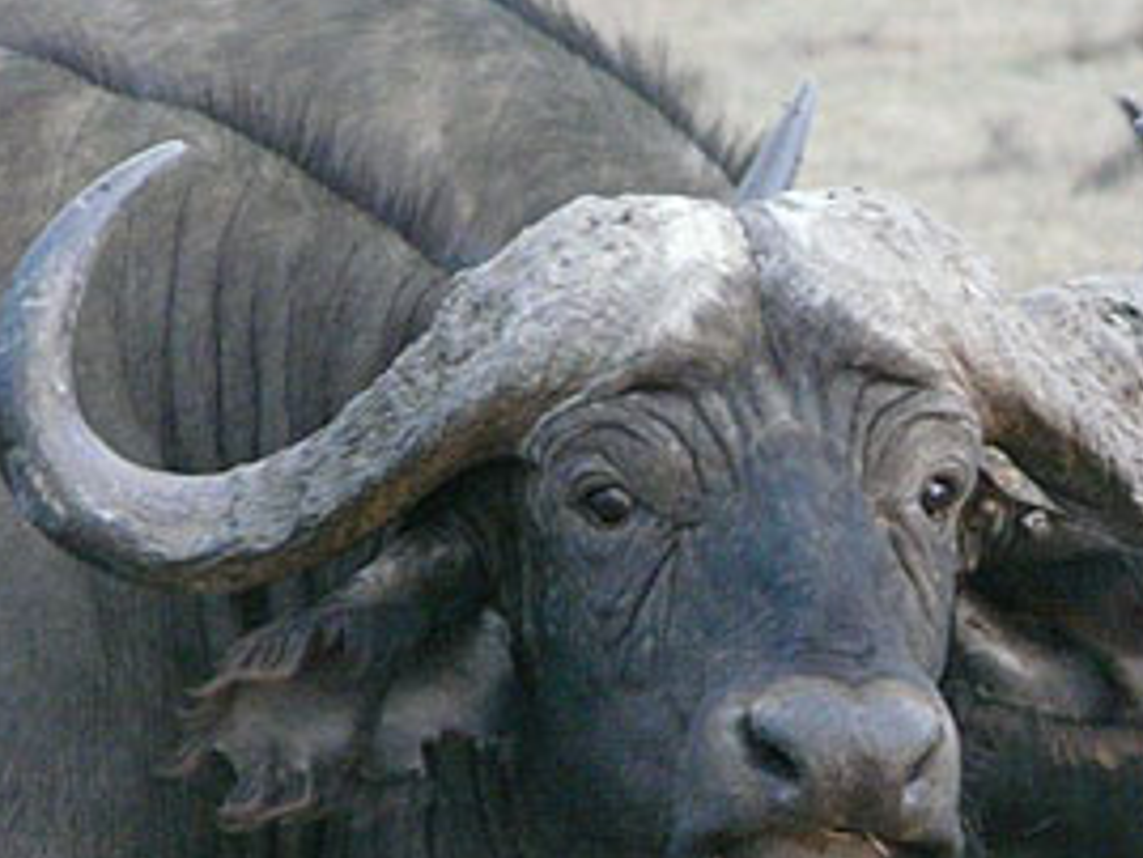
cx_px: 799
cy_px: 497
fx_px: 25866
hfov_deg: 2.5
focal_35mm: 783
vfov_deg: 1.9
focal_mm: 76.9
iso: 800
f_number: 4
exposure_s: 1/60
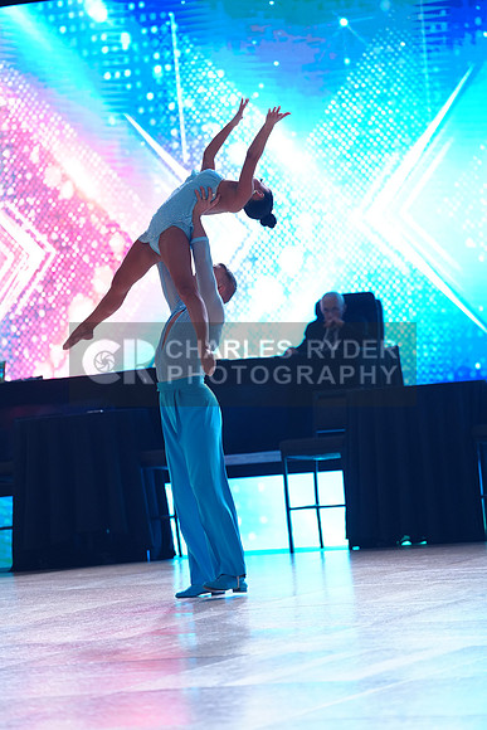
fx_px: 3021
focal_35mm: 149
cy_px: 365
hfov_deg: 9.2
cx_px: 244
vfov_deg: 13.8
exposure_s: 1/640
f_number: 2.8
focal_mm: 149
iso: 1250
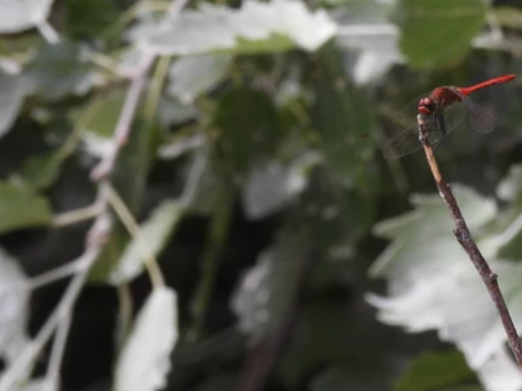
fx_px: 8065
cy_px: 134
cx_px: 429
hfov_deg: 3.7
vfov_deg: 2.8
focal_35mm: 535
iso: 100
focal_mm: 53.5
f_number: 5.6
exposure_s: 1/100
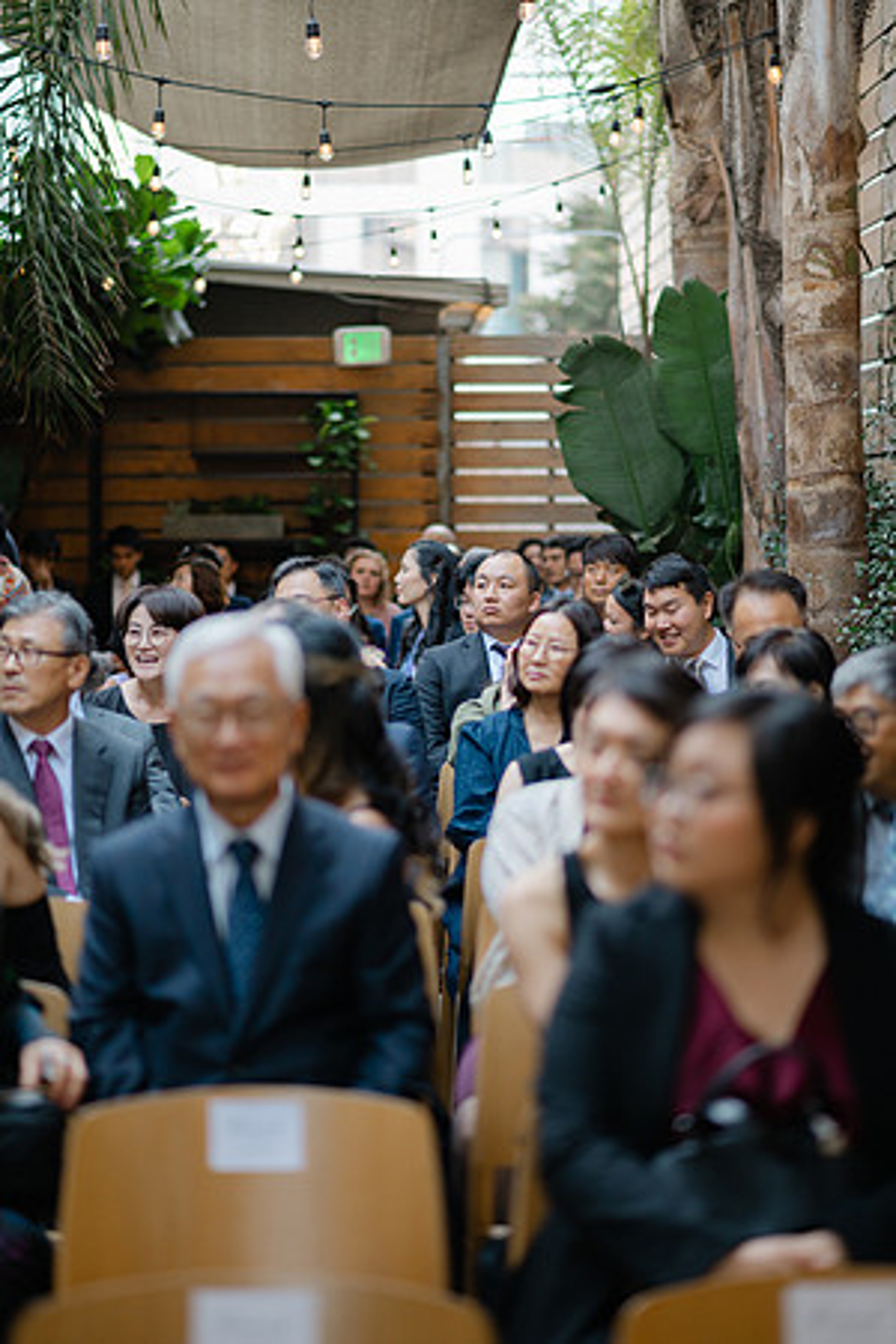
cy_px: 672
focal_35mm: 85
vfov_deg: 23.9
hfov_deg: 16.1
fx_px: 3173
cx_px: 448
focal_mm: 85
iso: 320
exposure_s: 1/160
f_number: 1.8
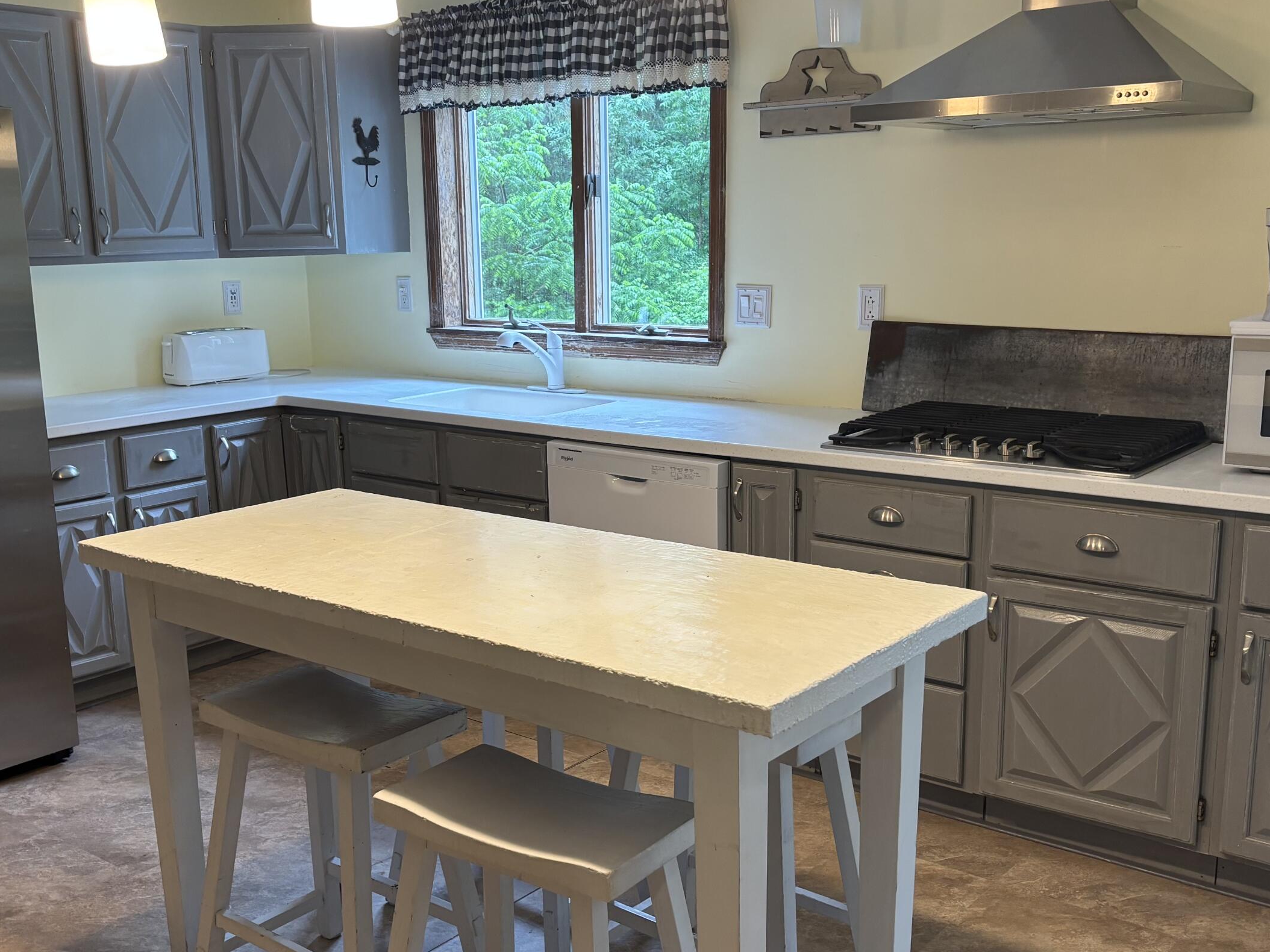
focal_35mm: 37
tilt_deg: -12.3
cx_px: 604
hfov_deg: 50.1
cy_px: 512
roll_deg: +0.3
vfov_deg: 38.6
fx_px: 1357
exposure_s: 1/60
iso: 100
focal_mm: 5.96
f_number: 1.6
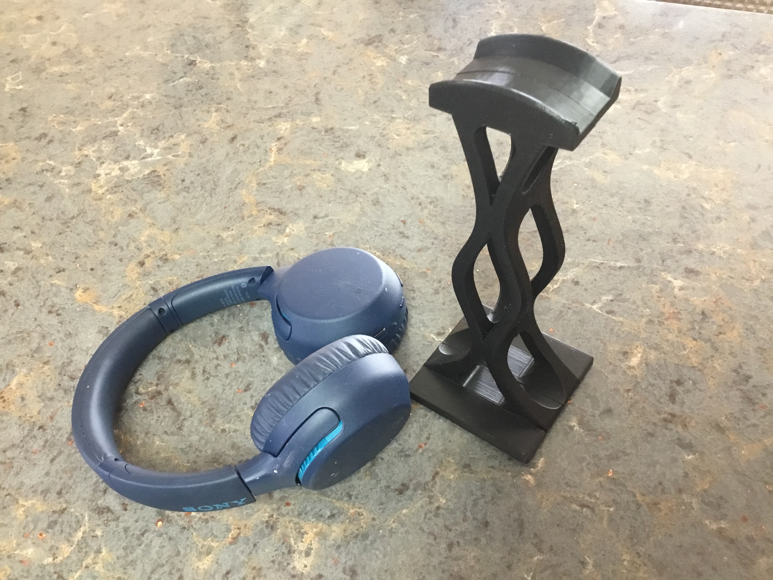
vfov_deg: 45.4
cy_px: 290
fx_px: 692
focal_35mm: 31
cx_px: 386
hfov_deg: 58.4
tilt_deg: -47.9
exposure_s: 1/24
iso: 250
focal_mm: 3.3
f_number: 2.4
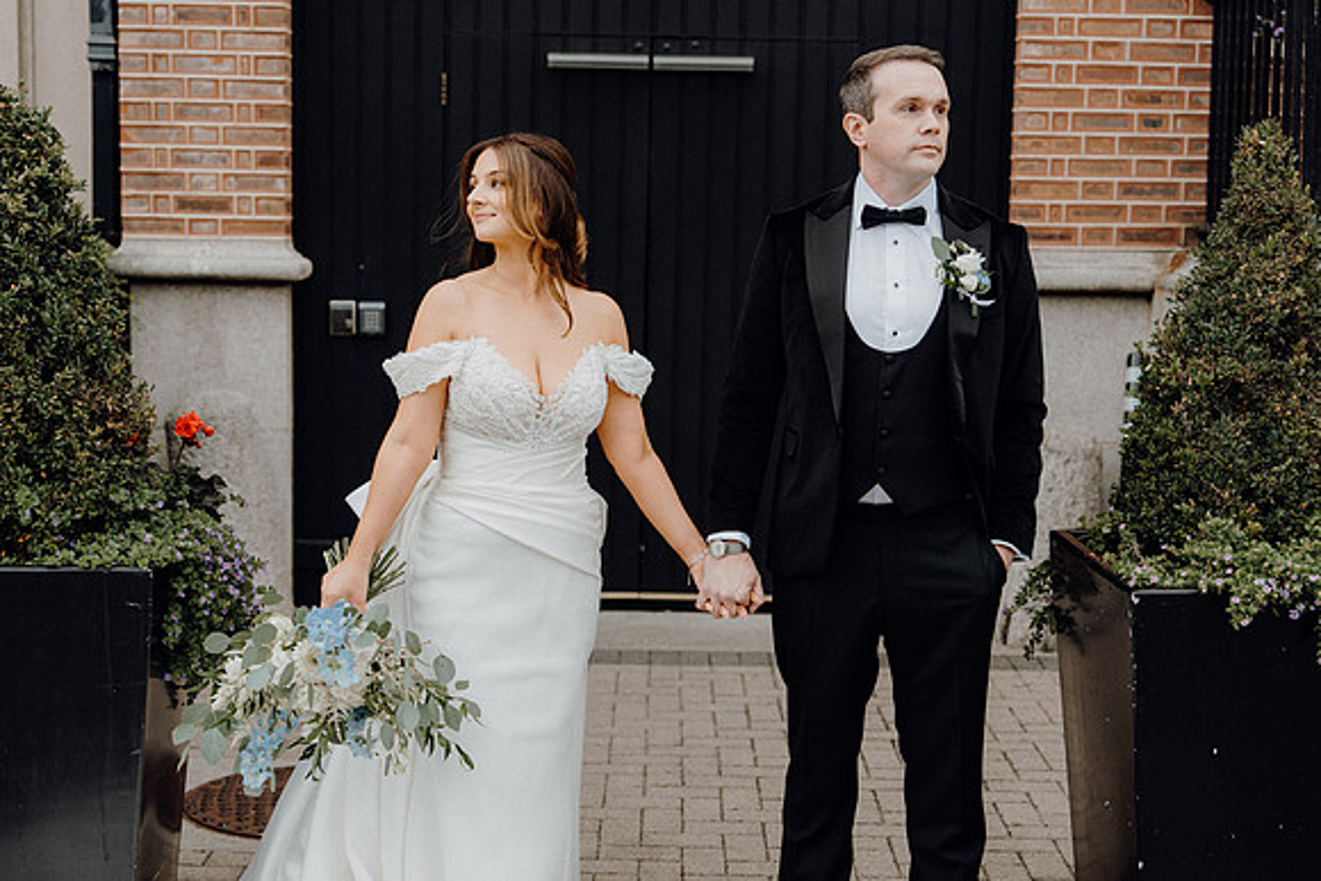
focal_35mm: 57
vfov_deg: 23.8
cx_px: 660
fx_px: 2092
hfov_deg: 35.0
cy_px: 440
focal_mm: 57
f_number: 3.5
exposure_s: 1/250
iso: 250
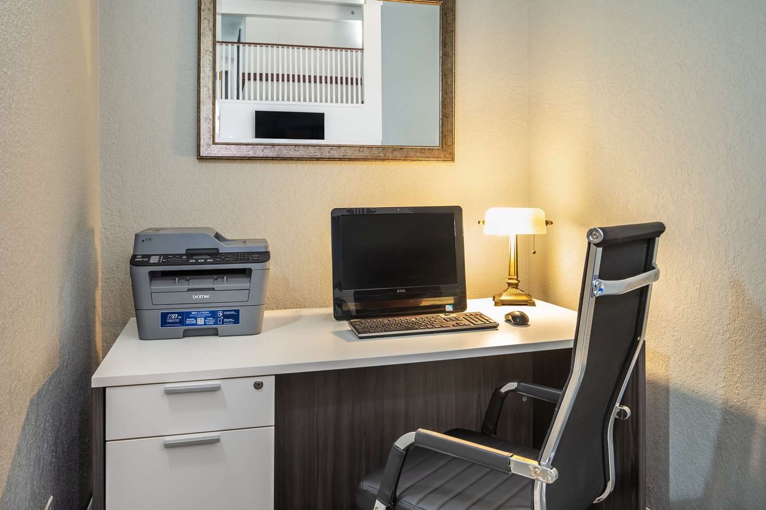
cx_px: 383
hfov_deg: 65.5
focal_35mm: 28
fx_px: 595
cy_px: 255
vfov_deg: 46.3
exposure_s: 1
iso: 160
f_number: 10
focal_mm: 28
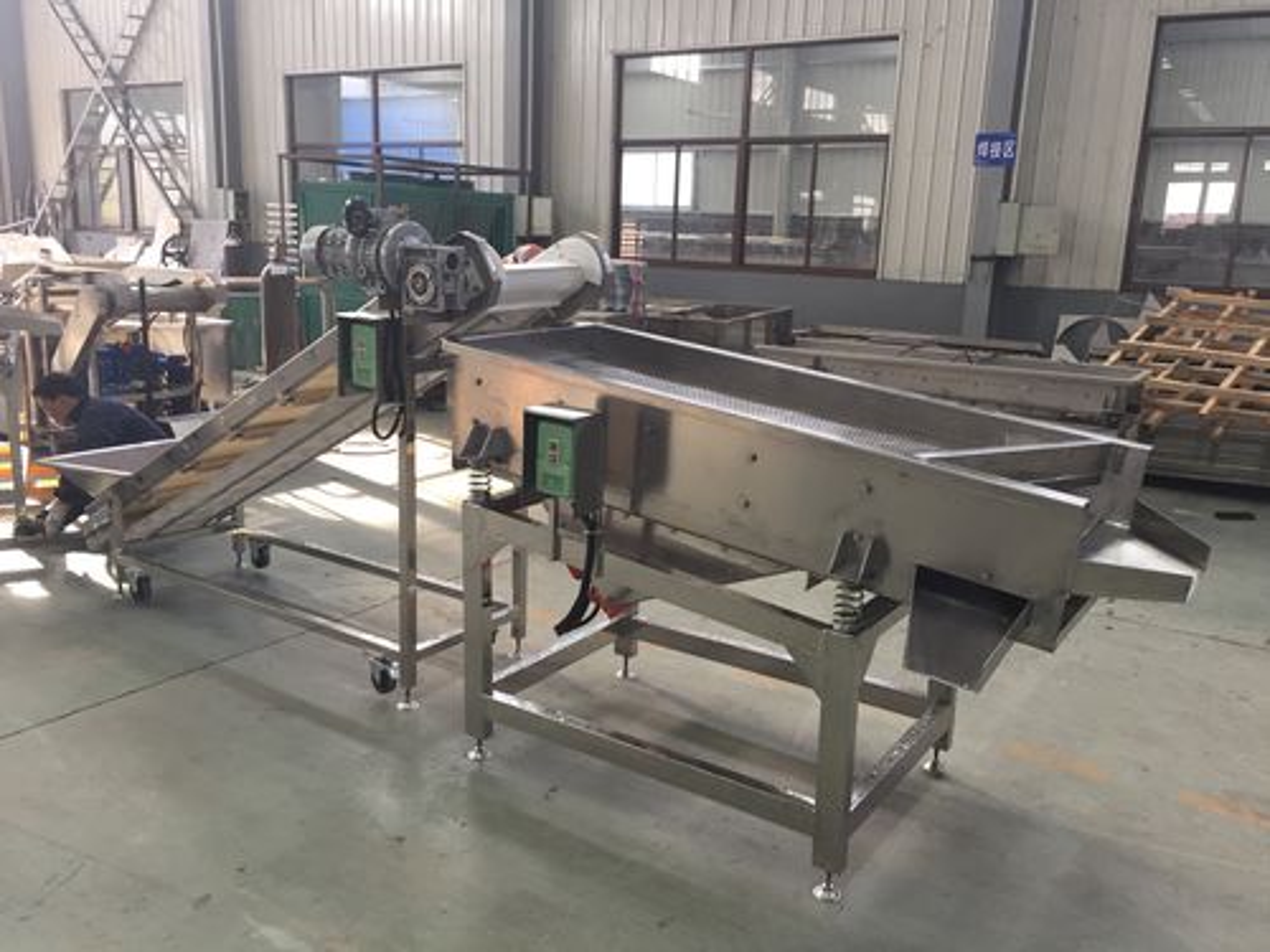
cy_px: 476
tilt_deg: -13.1
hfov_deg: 61.7
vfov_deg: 48.2
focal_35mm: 29
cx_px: 635
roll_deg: -3.2
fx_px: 1064
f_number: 2.2
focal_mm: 4.15
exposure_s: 1/33
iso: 64
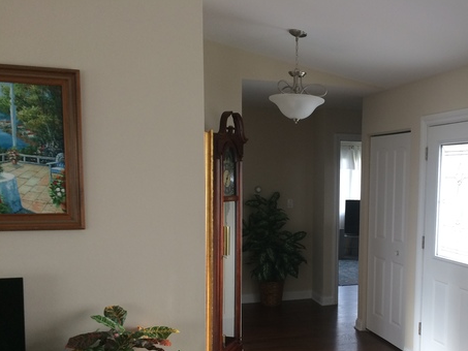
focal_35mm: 41
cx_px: 327
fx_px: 554
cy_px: 238
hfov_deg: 44.8
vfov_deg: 34.8
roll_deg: +0.7
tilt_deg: -6.4
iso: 80
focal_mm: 4.15
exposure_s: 1/30
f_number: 2.2
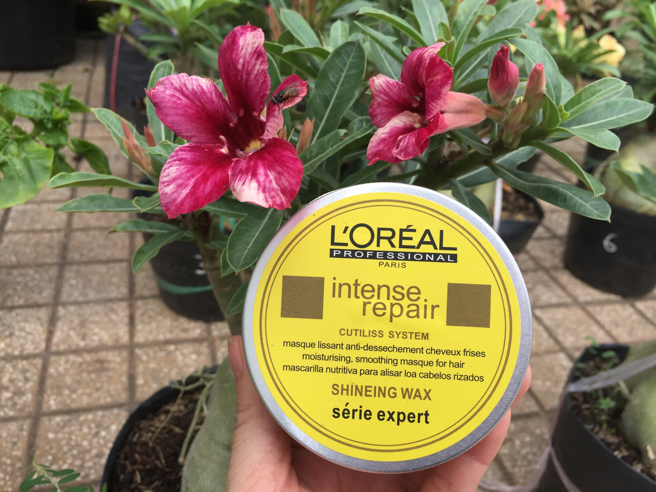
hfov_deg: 61.7
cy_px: 246
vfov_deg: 48.2
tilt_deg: -27.4
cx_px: 328
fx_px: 550
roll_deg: -7.8
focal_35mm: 29
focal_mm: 4.15
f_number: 2.2
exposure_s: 1/608
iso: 32
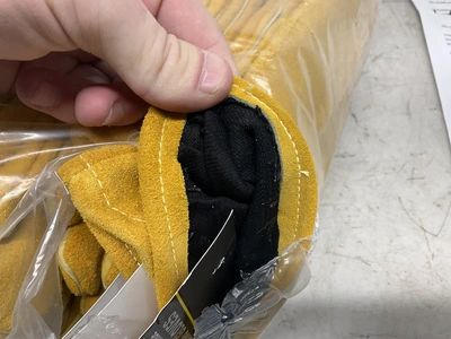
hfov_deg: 61.7
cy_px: 170
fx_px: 378
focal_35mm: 29
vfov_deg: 48.2
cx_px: 226
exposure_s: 1/120
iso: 50
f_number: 1.8
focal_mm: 3
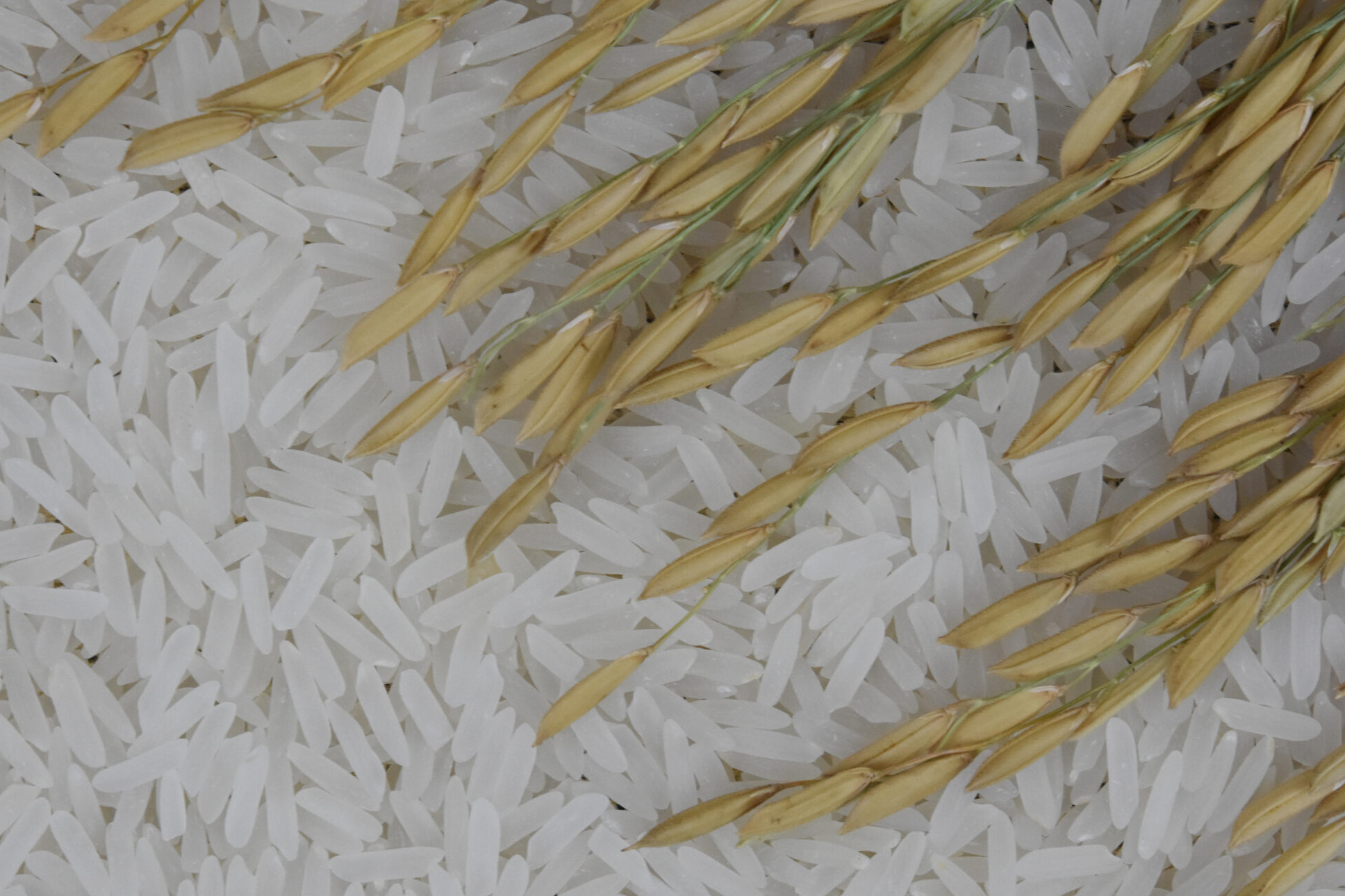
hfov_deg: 17.2
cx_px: 570
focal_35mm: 119
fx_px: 4446
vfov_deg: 11.5
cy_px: 430
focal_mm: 60
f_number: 10
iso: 1600
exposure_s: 1/60
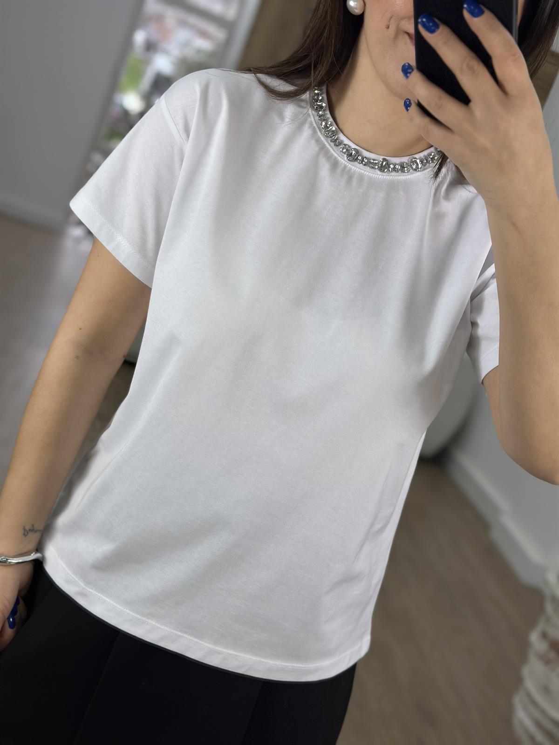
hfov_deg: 30.3
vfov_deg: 39.7
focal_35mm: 48
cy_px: 372
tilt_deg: -33.9
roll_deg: -20.8
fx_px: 1034
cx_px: 280
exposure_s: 1/439
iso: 80
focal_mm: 6.86
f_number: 1.78
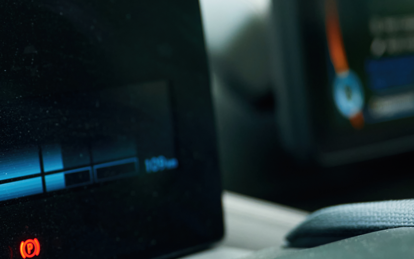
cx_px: 51
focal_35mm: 95
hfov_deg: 21.4
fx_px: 1072
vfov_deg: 13.8
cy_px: 135
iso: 1000
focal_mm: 42
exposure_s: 1/100
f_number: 2.8
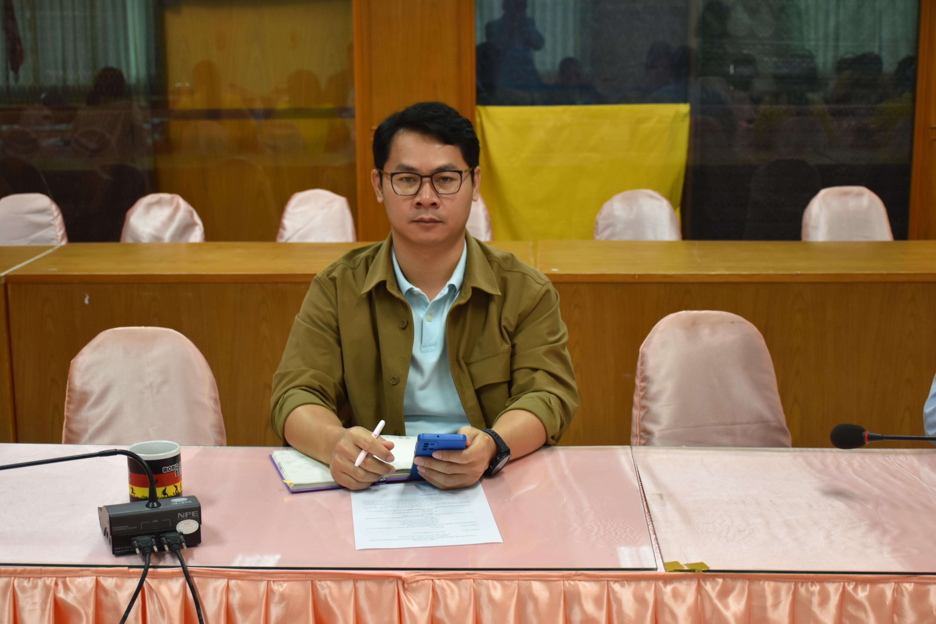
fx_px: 1365
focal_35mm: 52
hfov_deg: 37.9
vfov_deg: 25.8
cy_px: 312
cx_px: 468
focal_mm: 35
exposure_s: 1/60
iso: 640
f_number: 4.2
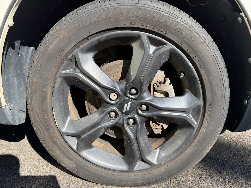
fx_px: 174
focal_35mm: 24
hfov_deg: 71.6
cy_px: 94
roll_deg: -3.0
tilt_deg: -16.9
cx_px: 126
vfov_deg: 56.8
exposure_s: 1/1437
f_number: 1.78
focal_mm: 6.76
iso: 100
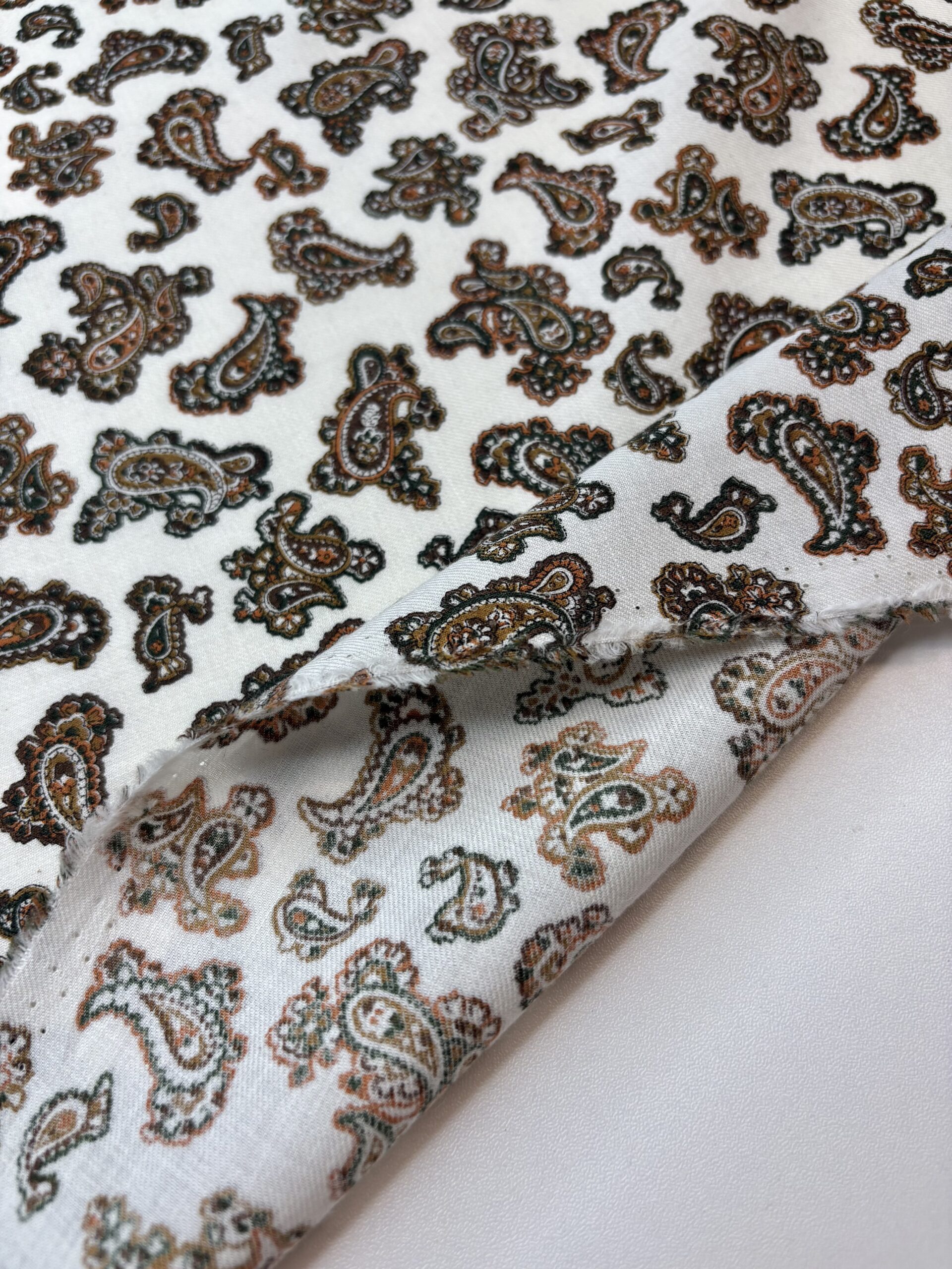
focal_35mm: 26
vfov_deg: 67.3
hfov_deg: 53.1
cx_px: 476
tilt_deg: -65.8
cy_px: 634
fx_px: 953
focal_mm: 5.96
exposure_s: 1/325
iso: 40
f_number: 1.6
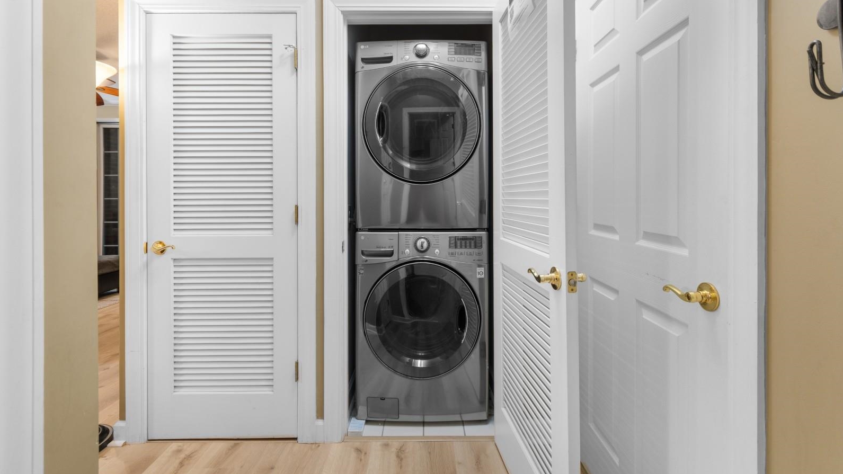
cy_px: 192
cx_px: 426
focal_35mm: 16
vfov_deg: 66.5
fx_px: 358
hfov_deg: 99.4
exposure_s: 1/20
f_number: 4.5
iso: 100
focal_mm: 10
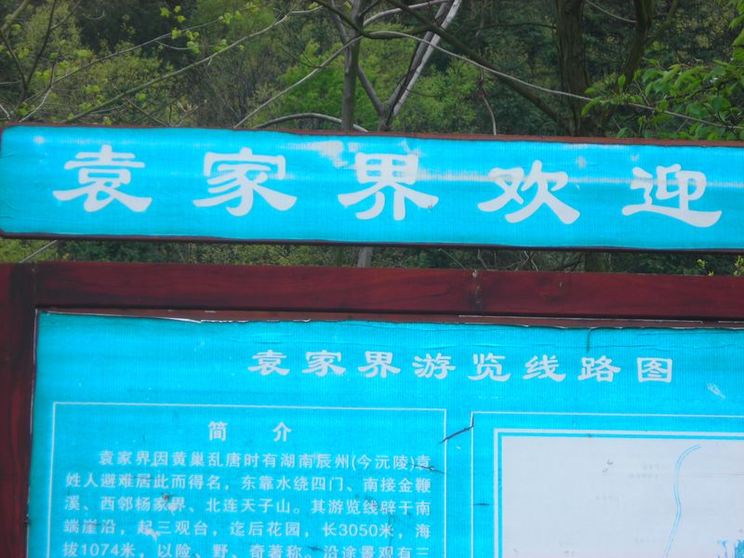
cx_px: 372
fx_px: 2493
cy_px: 279
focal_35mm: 116
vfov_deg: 12.8
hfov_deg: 17.0
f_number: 5.3
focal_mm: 19.2
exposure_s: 1/117
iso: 50
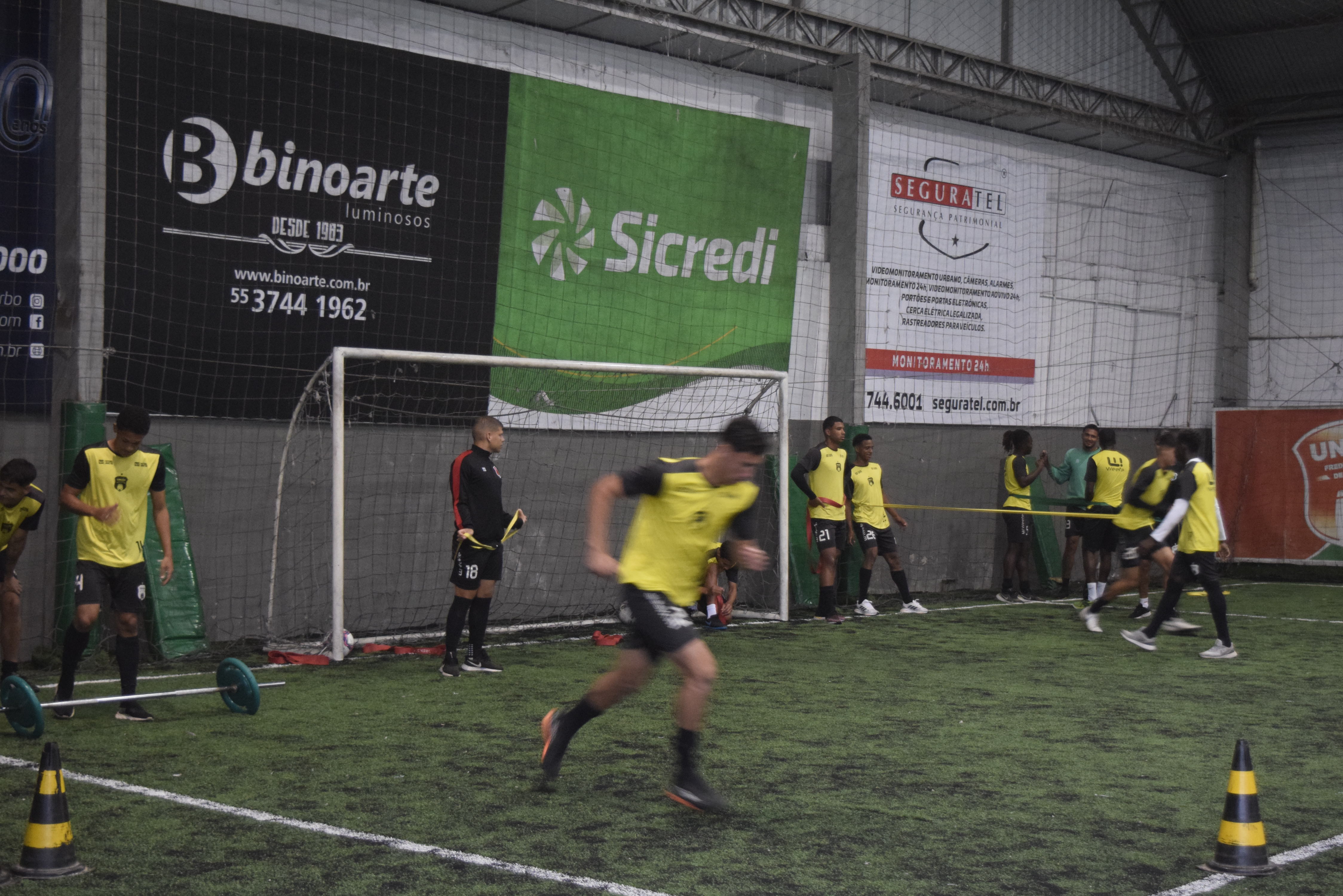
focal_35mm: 54
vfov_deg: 25.1
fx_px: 2015
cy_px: 448
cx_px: 672
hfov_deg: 36.9
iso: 2800
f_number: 4.8
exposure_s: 1/60
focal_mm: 36
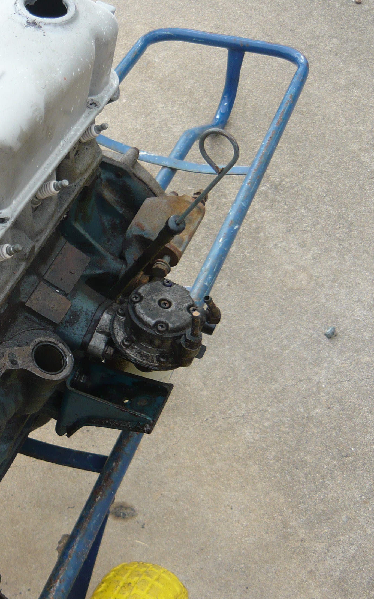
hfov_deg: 23.8
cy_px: 325
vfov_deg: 38.8
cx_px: -1
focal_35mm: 52
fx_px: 848
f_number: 2.8
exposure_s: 1/320
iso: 100
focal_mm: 5.5
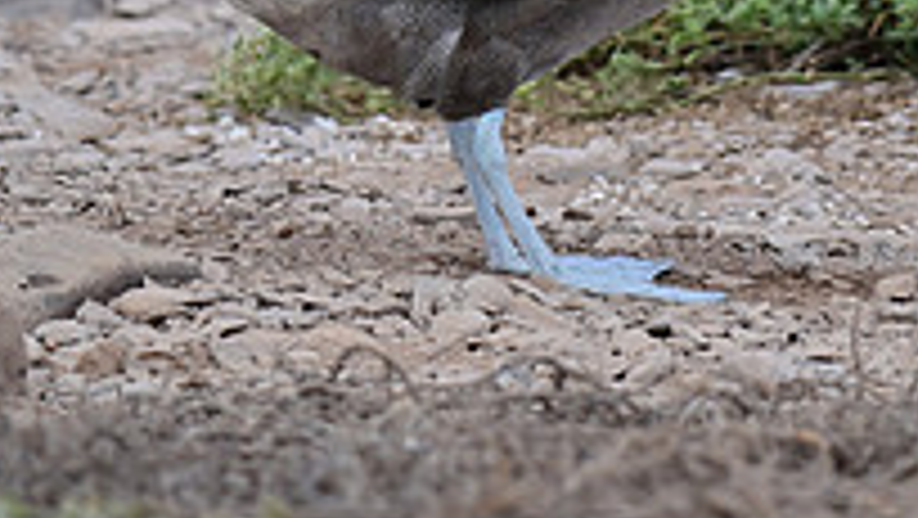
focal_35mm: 1132
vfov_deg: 1.1
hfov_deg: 1.9
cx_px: 698
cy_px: -293
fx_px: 27569
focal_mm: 380
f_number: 6
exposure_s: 1/1000
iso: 220
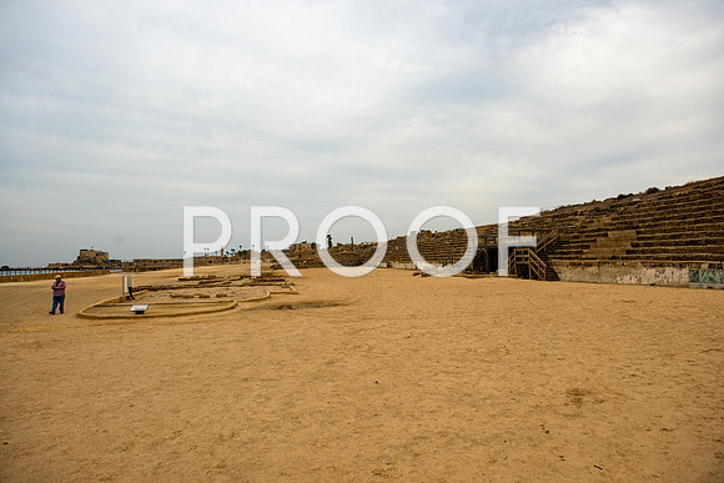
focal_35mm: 26
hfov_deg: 69.4
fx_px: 523
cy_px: 242
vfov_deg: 49.6
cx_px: 362
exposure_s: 1/1000
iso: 100
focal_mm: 26
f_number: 3.5
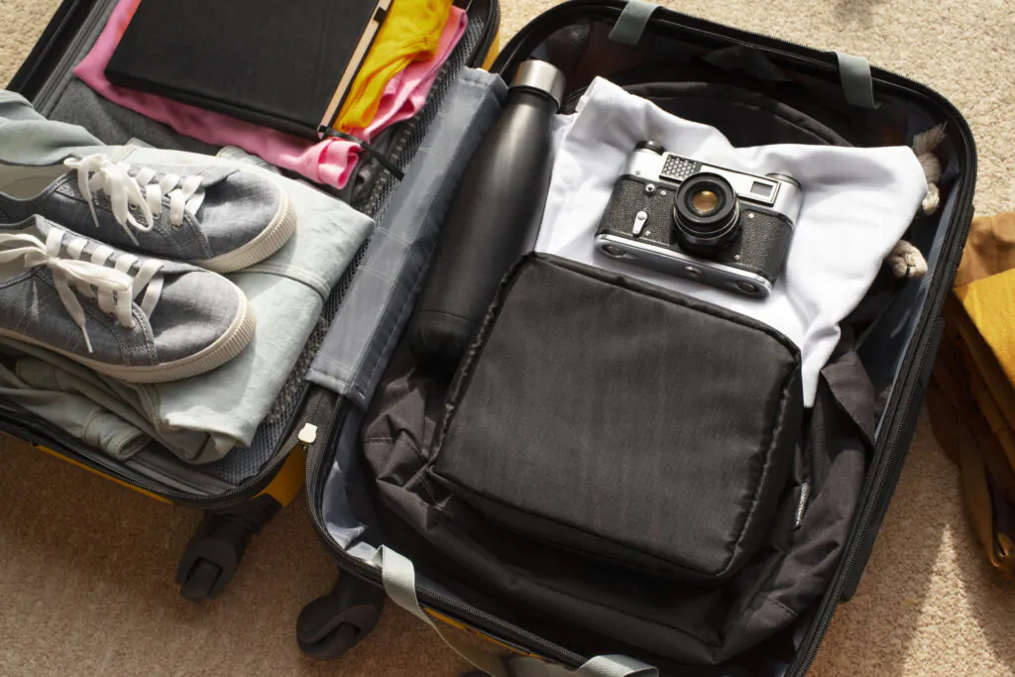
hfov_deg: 39.6
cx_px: 508
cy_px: 338
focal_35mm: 50
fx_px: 1410
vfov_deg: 27.0
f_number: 5.6
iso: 640
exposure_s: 1/100
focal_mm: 50
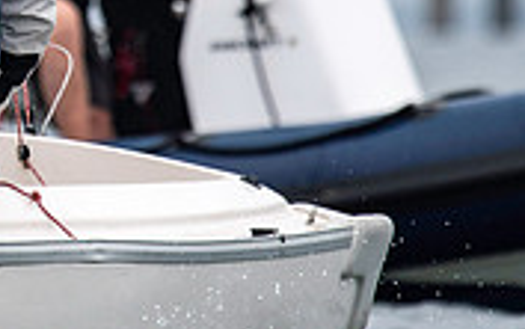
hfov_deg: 1.4
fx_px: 21525
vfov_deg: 0.9
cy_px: -167
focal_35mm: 1503
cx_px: -116
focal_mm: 300
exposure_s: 1/3200
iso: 250
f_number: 4
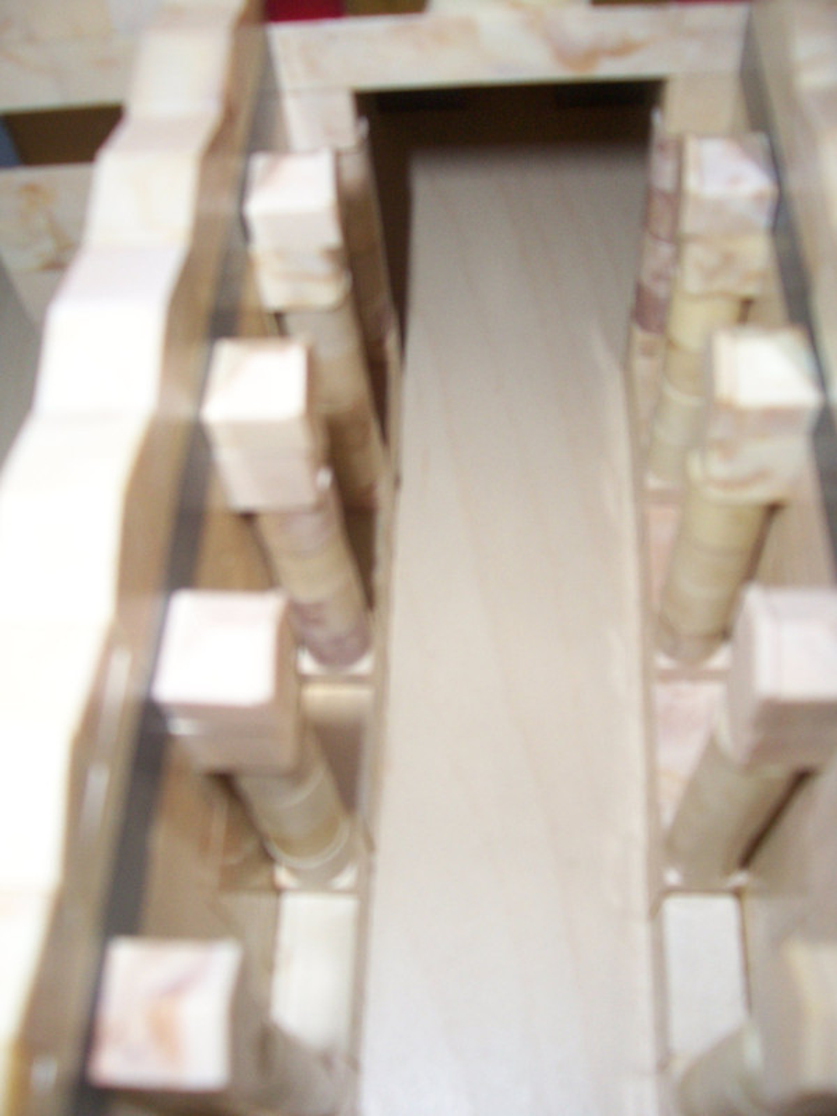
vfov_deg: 54.0
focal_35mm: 34
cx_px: 418
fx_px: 1096
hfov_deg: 41.8
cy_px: 558
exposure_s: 1/60
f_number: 2.7
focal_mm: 5.6
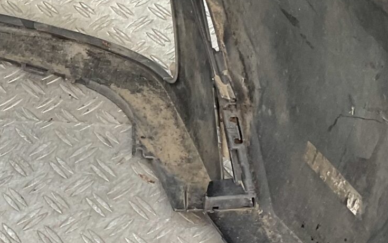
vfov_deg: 12.1
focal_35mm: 107
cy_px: -6
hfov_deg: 18.9
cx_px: -10
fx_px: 1132
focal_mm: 3
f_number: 1.8
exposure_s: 1/100
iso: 32
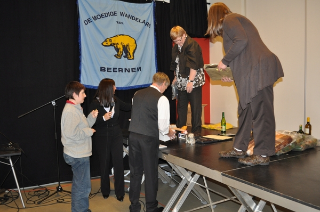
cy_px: 106
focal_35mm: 33
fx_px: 293
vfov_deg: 39.8
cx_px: 160
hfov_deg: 57.3
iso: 800
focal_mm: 22
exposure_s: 1/60
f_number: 4
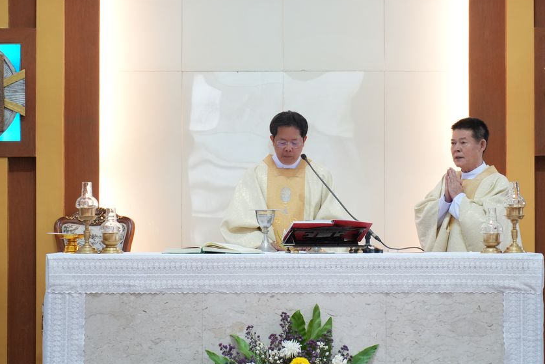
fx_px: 3658
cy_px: 155
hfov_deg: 8.5
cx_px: 298
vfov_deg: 5.7
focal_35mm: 242
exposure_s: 1/80
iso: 2000
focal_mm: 135
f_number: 5.6
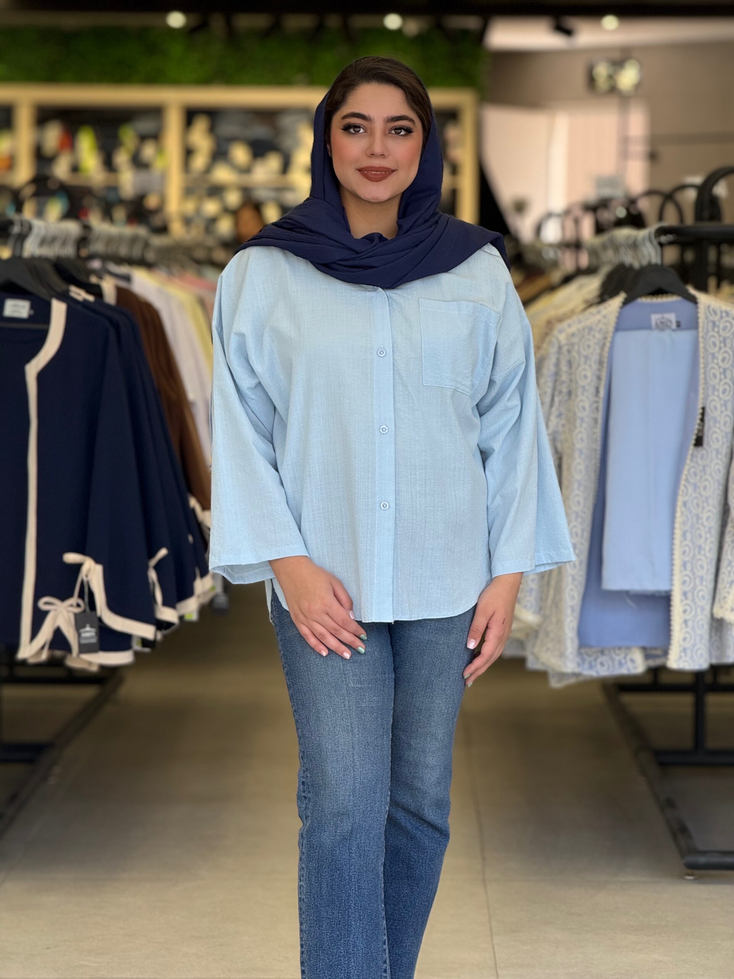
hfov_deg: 12.3
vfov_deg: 16.4
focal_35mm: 120
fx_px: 3393
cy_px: 490
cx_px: 367
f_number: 2.8
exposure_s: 1/106
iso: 64
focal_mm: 15.66
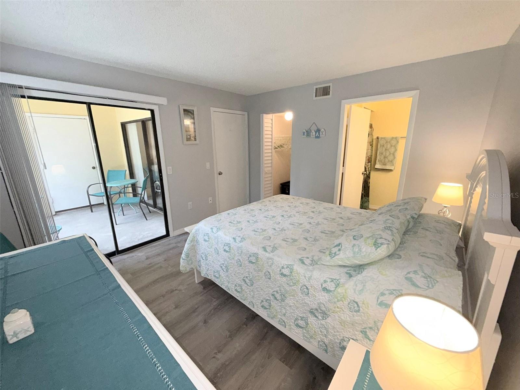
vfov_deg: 85.7
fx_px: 210
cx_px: 260
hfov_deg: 102.1
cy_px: 195
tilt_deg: -15.6
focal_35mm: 14
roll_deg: -0.1
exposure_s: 1/60
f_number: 2.2
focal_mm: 2.22
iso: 320
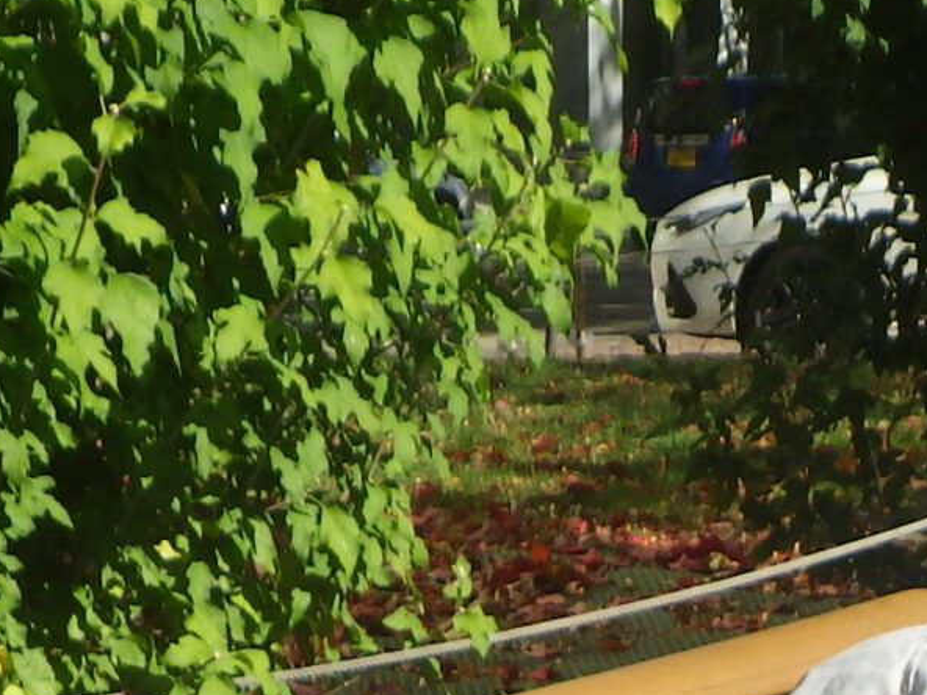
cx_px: 658
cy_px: 1166
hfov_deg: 16.2
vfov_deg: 11.5
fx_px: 3240
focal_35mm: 121
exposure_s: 1/800
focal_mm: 5
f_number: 4.2
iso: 125
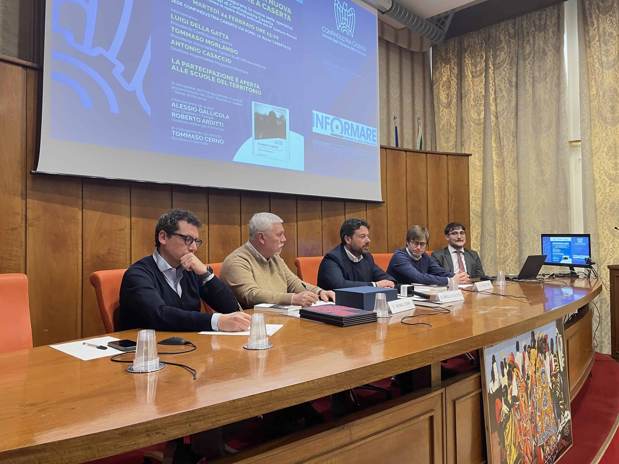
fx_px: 465
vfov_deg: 53.1
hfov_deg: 67.3
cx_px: 310
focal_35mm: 26
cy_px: 232
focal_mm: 4.2
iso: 160
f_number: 1.6
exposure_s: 1/50
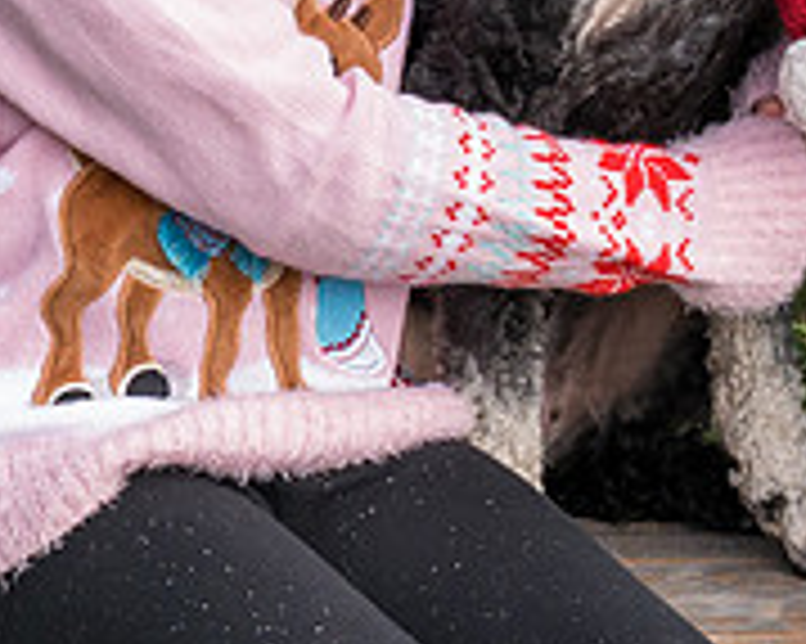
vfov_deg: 4.7
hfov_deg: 5.9
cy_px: -600
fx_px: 7748
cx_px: 641
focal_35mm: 325
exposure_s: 1/320
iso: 320
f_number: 5
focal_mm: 46
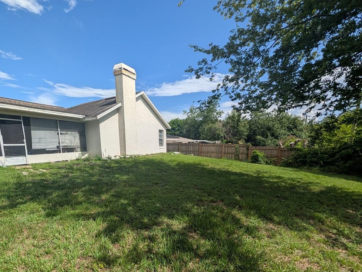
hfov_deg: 93.8
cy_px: 176
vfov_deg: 76.3
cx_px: 156
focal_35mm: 16
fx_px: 168
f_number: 1.7
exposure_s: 1/5319
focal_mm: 2.02
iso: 59
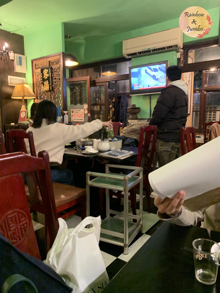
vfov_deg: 67.3
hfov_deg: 53.1
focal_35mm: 26
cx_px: 110
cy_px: 146
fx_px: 220
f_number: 1.8
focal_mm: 4.25
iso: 500
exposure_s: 1/30
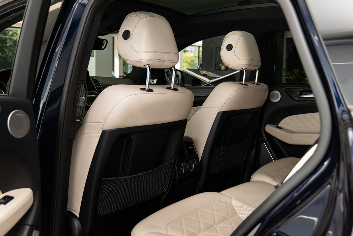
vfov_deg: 34.0
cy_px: 113
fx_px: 385
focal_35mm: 39
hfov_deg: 49.3
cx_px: 183
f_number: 4.2
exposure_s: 1/80
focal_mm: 32
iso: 160
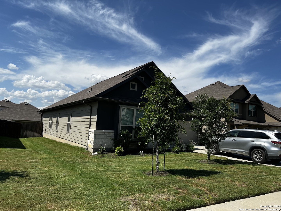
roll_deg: -3.3
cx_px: 140
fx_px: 211
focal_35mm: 26
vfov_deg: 53.1
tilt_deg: +4.9
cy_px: 106
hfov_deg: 67.3
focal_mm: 5.7
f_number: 1.5
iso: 50
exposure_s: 1/6211
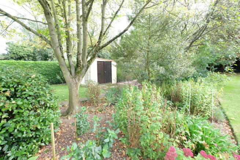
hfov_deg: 100.4
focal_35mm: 15
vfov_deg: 77.4
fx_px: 100
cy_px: 80
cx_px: 120
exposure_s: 1/125
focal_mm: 10
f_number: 4.5
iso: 400
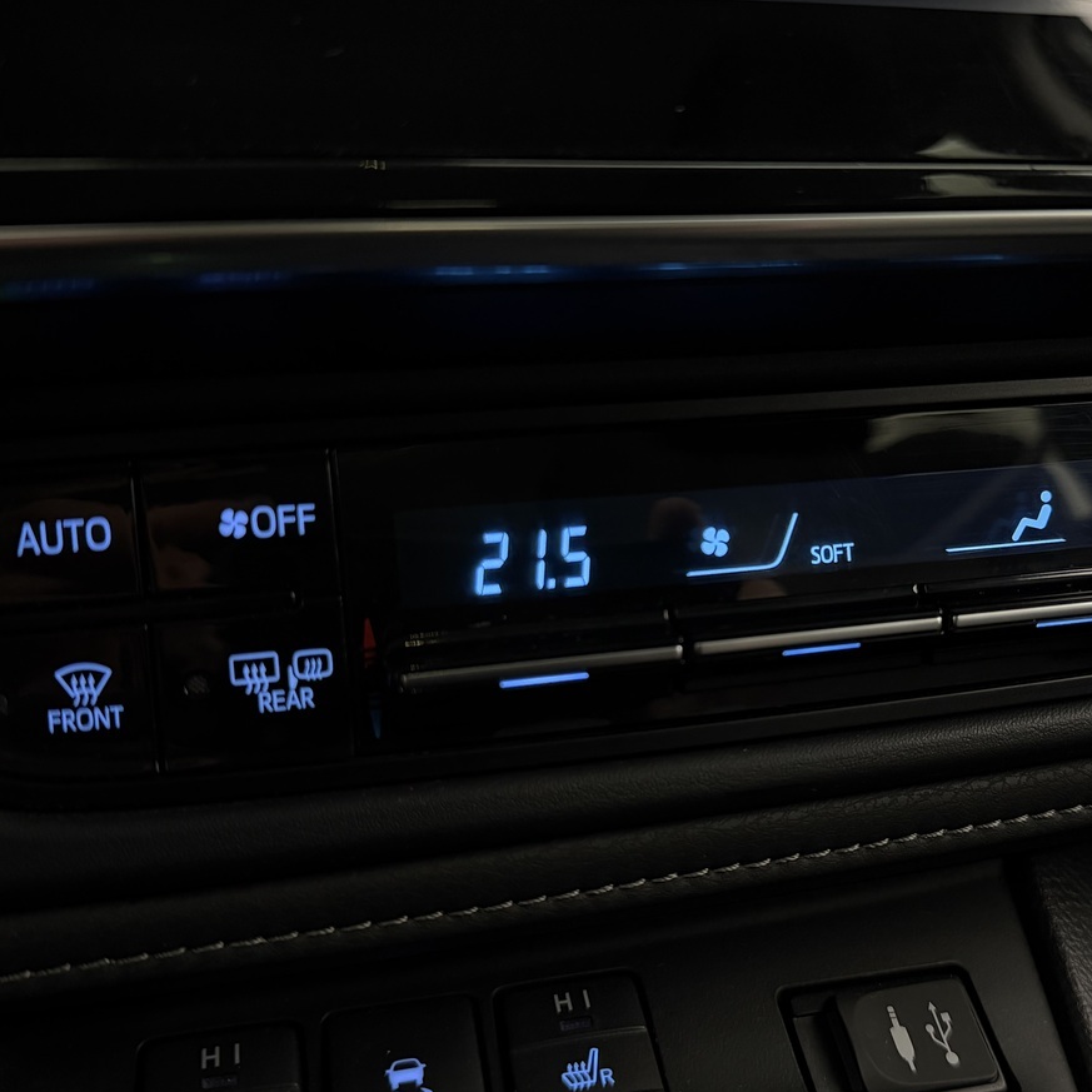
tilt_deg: -15.5
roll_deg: +0.0
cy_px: 573
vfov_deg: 47.2
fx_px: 1249
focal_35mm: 35
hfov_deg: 46.8
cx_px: 690
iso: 800
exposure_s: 1/25
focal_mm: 6.76
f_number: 1.78
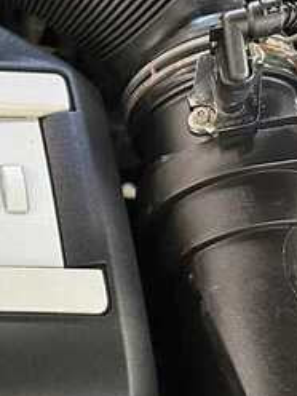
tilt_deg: -61.0
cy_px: 370
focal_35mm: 87
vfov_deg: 21.9
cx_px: -291
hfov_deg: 14.3
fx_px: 995
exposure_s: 1/33
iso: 800
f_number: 1.78
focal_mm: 6.86
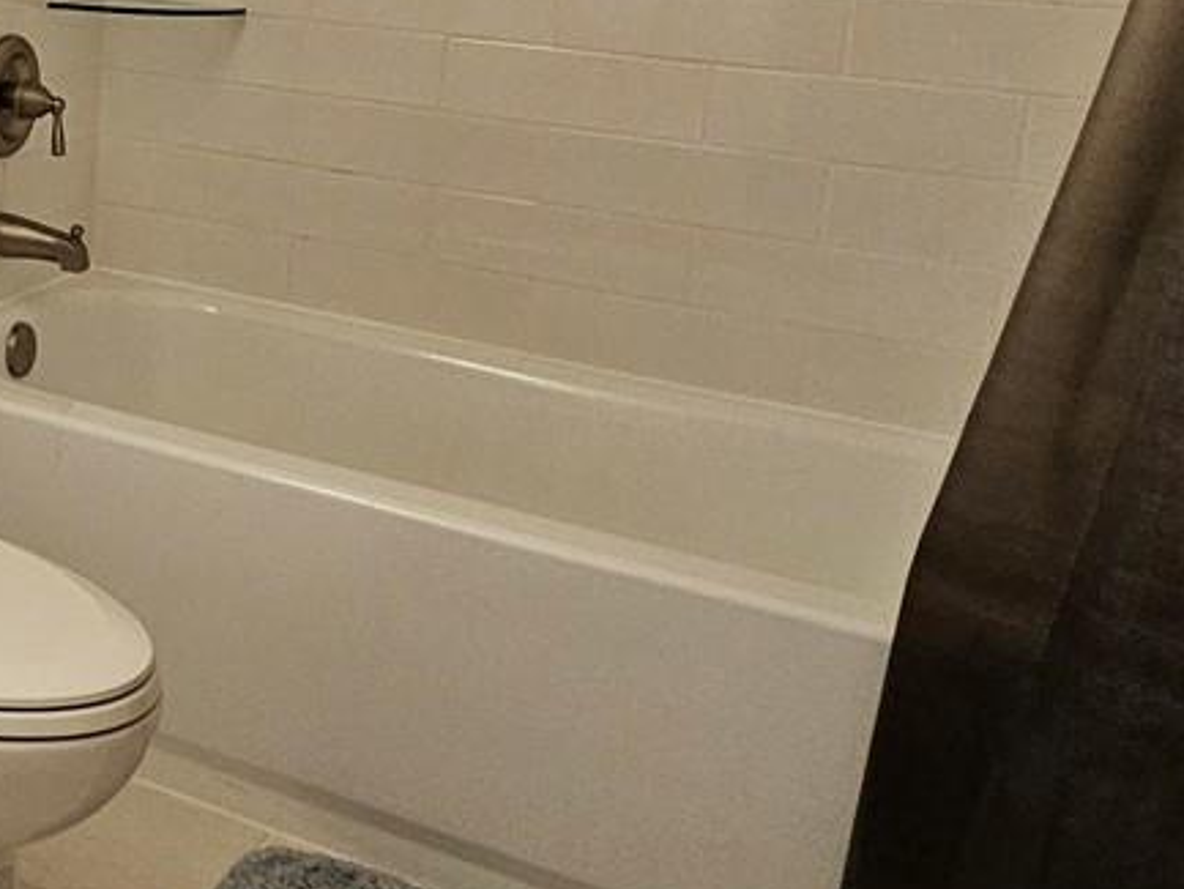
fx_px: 1642
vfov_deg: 28.7
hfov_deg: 30.1
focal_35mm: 48
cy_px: 30
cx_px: -413
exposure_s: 1/60
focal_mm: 2.2
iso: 250
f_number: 2.2
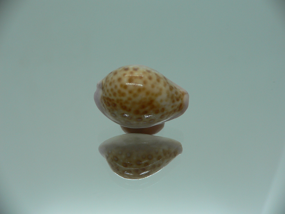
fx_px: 288
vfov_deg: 40.7
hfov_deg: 52.6
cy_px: 107
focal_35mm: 35
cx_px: 142
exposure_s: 1/60
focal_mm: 4.6
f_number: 2.8
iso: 80
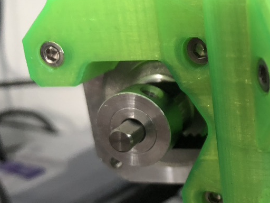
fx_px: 437
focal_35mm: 56
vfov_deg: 25.8
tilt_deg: -20.4
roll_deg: +3.8
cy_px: 148
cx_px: 268
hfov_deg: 31.8
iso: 100
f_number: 1.8
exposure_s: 1/15
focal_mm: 4
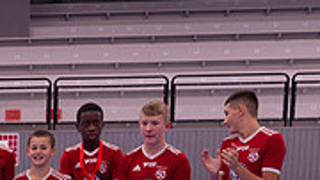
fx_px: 1001
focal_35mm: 118
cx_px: -128
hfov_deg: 16.8
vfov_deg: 9.7
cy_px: 326
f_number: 3.5
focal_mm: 35
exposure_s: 1/200
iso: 2000
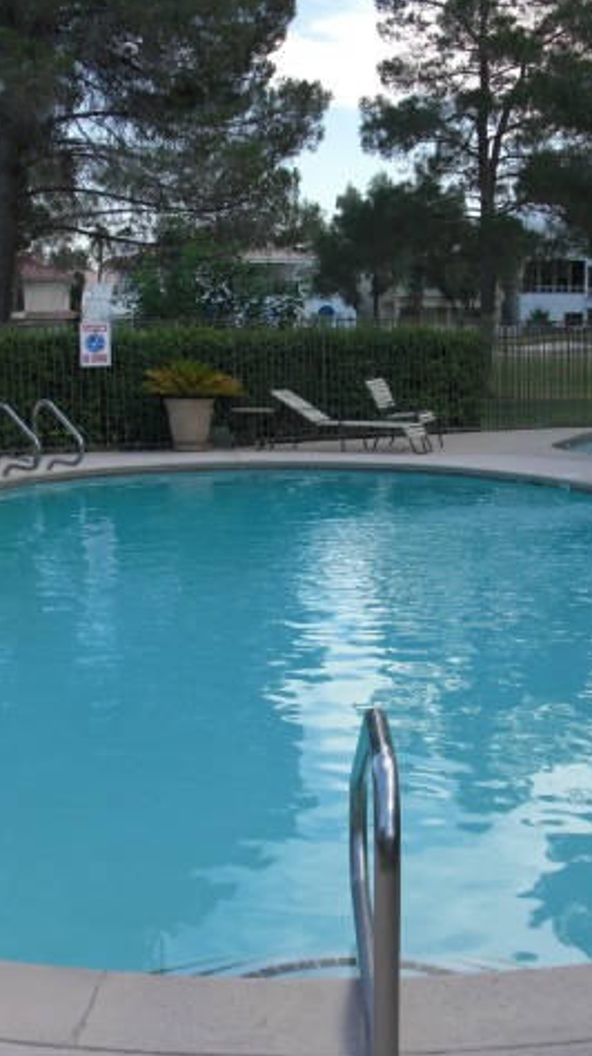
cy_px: 524
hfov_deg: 22.6
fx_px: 1482
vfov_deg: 39.2
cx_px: 285
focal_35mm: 53
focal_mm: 6.3
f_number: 2.8
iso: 50
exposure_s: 1/250
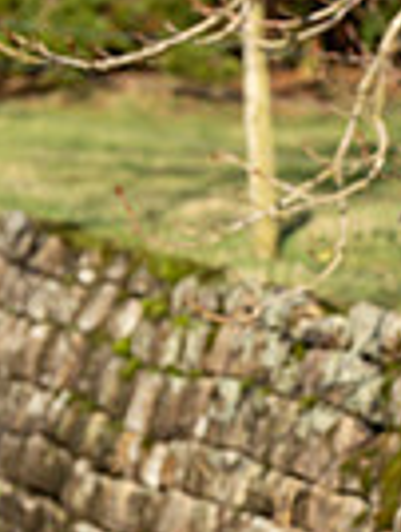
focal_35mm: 509
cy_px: 786
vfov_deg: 3.9
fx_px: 7837
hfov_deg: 2.9
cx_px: 516
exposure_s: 1/1000
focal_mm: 158
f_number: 5
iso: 250
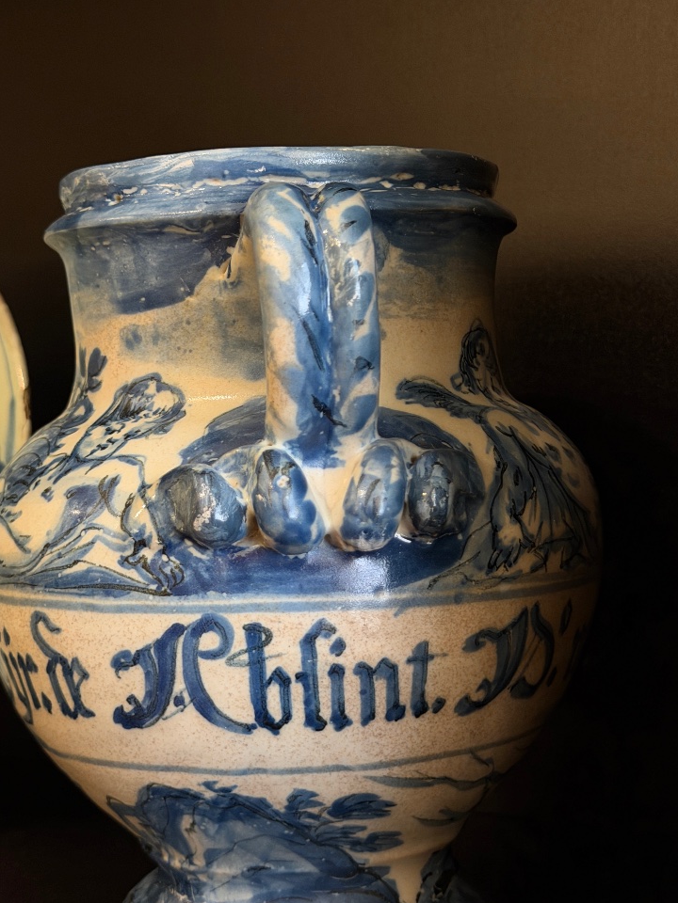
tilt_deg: -2.6
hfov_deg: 24.4
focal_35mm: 60
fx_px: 1567
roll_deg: -0.3
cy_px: 453
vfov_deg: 32.2
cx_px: 378
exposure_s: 1/60
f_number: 1.78
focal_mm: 6.76
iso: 125
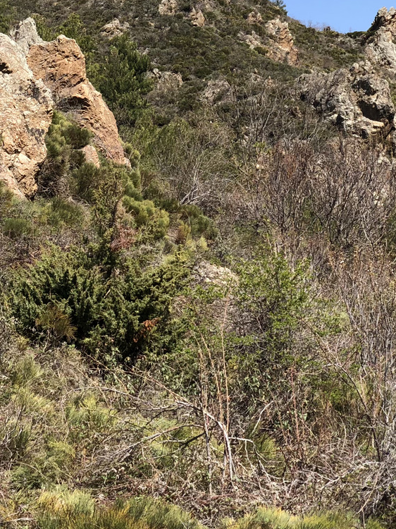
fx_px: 1694
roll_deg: +2.0
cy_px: 164
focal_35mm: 111
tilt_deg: +5.1
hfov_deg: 13.0
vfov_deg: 17.7
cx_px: -72
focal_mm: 6
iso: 16
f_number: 2.4
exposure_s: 1/800
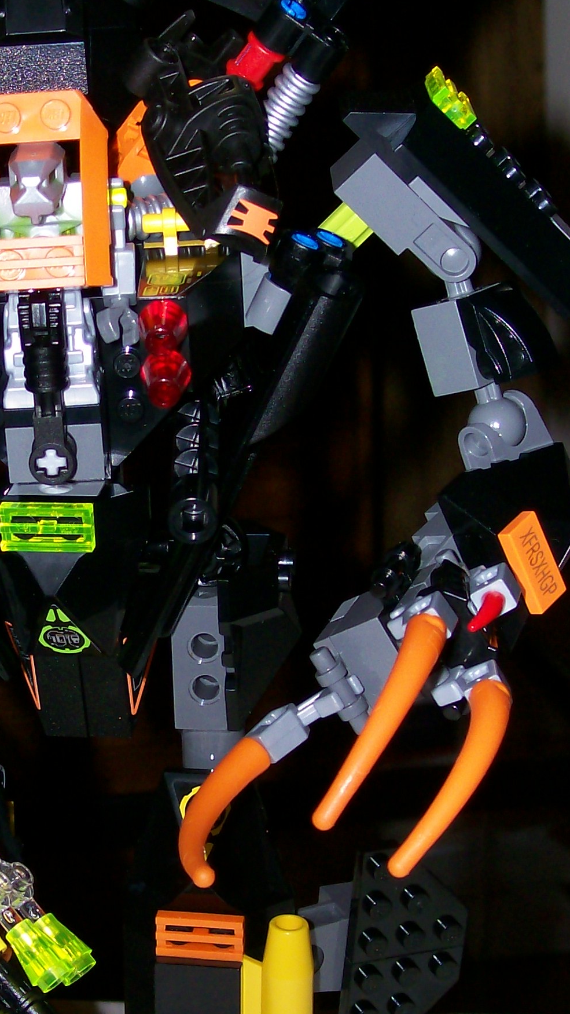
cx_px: 95
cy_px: 613
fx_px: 2311
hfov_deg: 14.0
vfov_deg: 24.7
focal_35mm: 86
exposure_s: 1/51.7
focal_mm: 7.6
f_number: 3
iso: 80
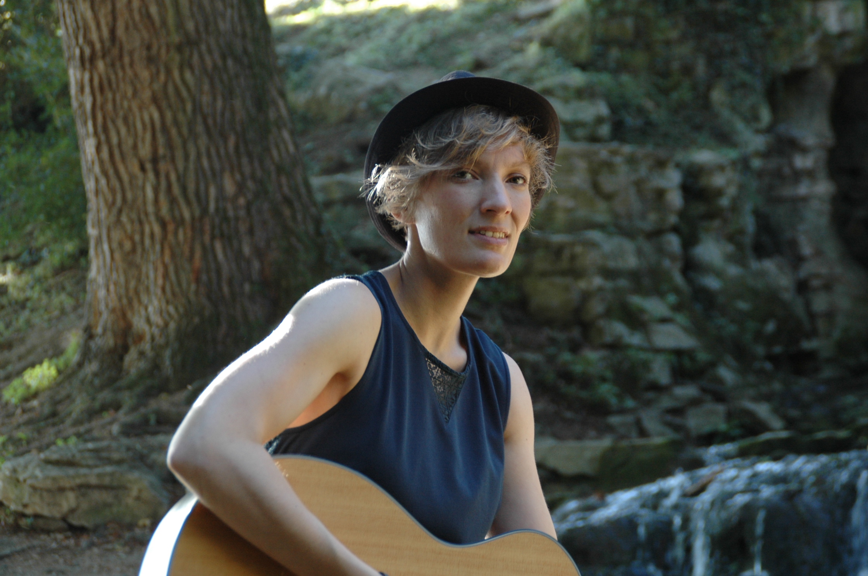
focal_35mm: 112
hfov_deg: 18.2
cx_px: 434
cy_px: 288
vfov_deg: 12.1
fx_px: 2709
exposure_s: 1/50
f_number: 5.6
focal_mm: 75
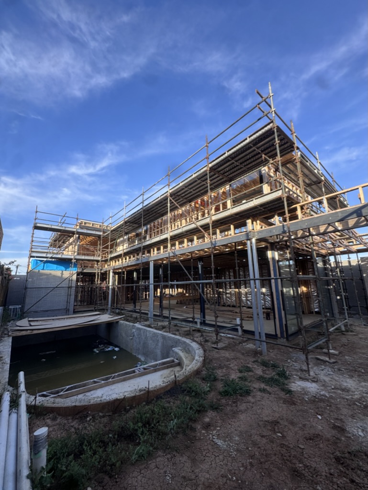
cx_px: 184
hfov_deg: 85.7
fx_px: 198
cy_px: 245
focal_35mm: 14
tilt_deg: +12.2
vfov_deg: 102.0
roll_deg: +0.8
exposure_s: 1/544
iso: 50
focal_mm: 2.22
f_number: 2.2
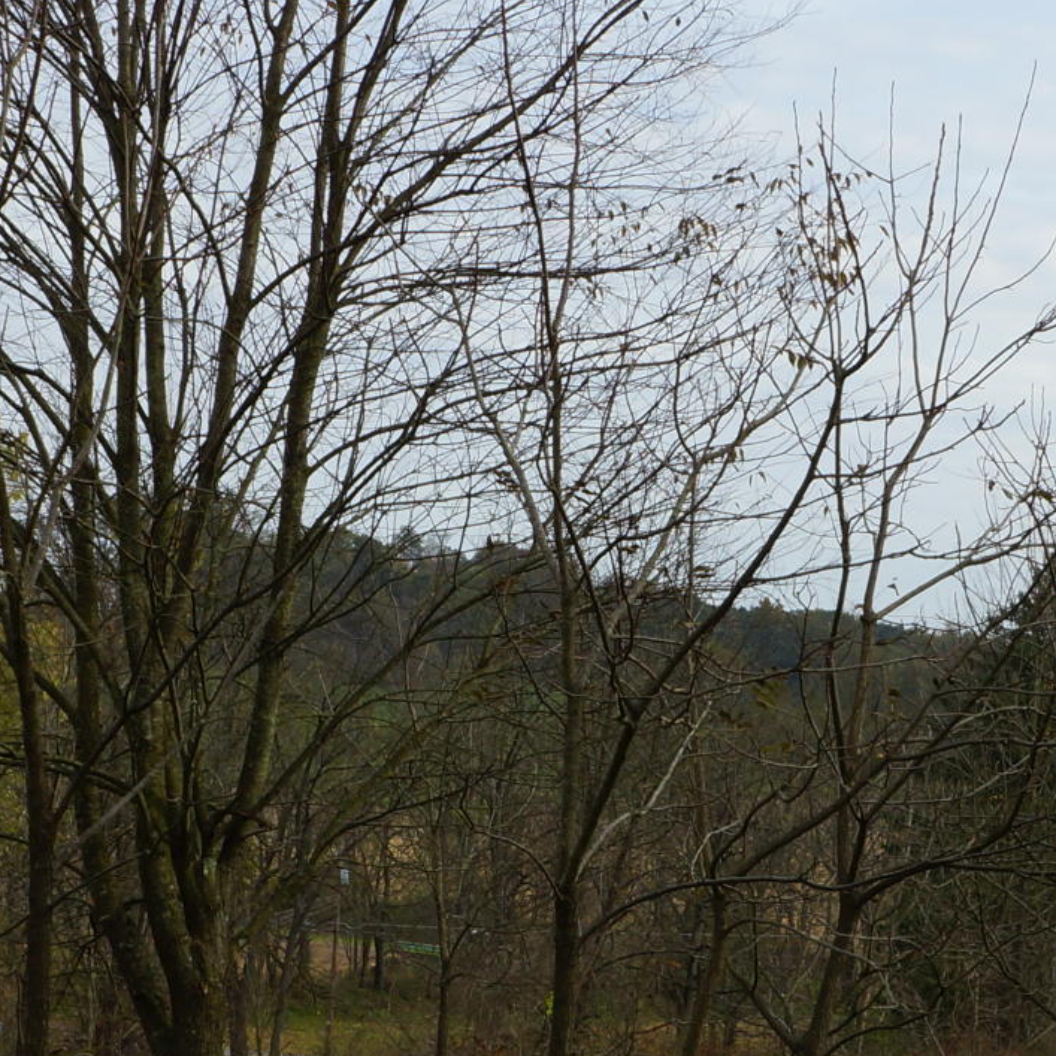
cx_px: 490
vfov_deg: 14.6
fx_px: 4107
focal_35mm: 119
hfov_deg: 14.6
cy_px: 787
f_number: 11
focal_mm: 22
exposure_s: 1/80
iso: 100
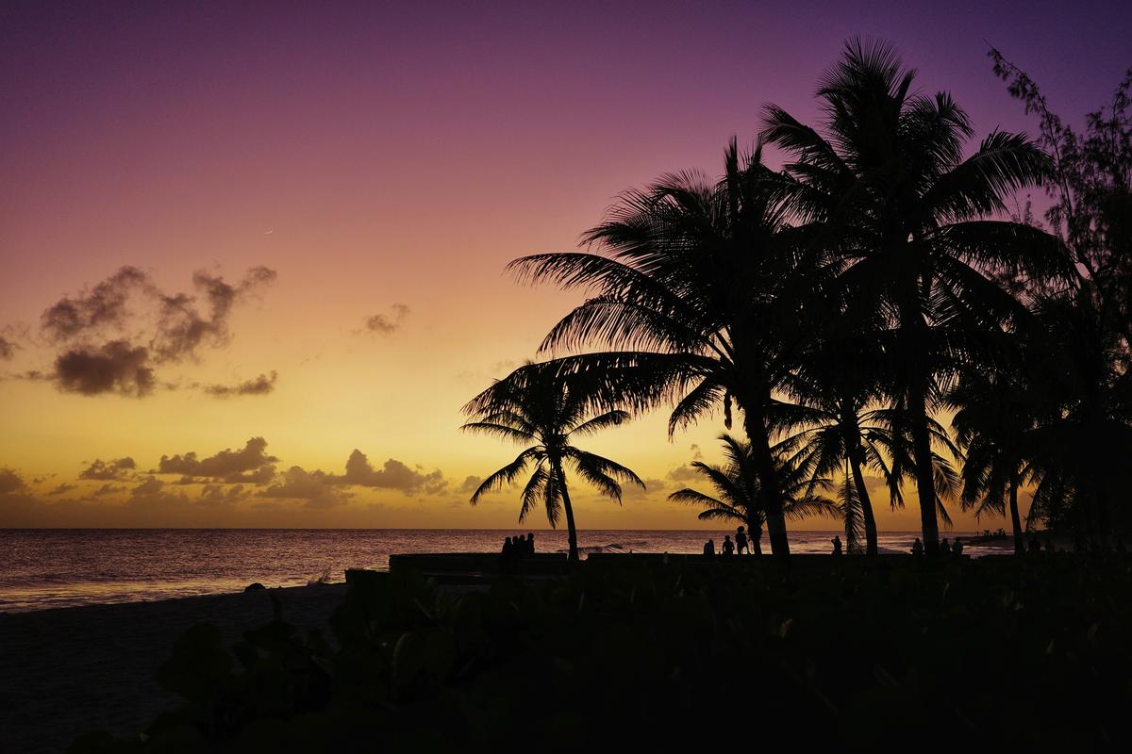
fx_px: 1258
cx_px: 566
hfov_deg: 48.5
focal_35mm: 40
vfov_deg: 33.4
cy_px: 377
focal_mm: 26
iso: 320
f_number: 2.8
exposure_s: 1/80
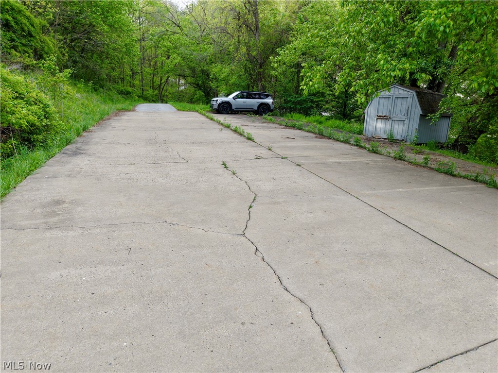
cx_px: 249
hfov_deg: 71.6
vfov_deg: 56.8
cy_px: 186
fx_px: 345
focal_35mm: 24
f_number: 1.8
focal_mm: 8.67
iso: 100
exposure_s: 1/240
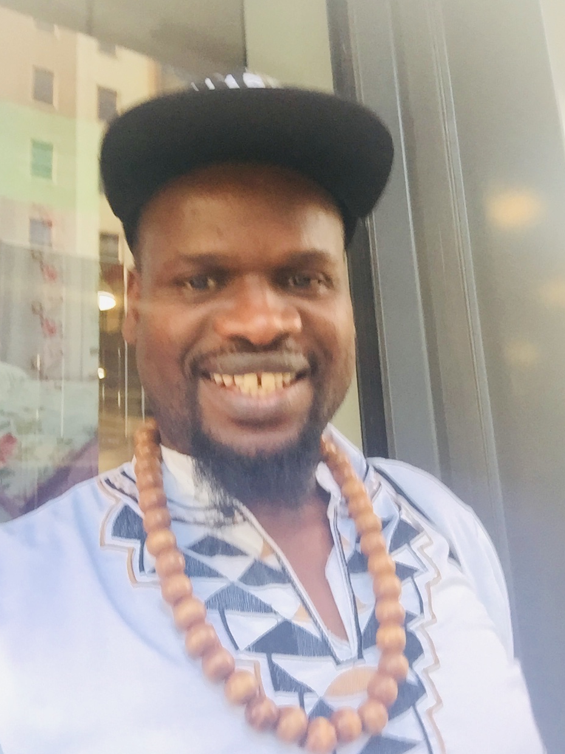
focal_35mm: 32
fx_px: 696
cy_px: 376
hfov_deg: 44.2
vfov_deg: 56.8
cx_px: 282
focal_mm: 2.65
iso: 64
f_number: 2.2
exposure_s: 1/33
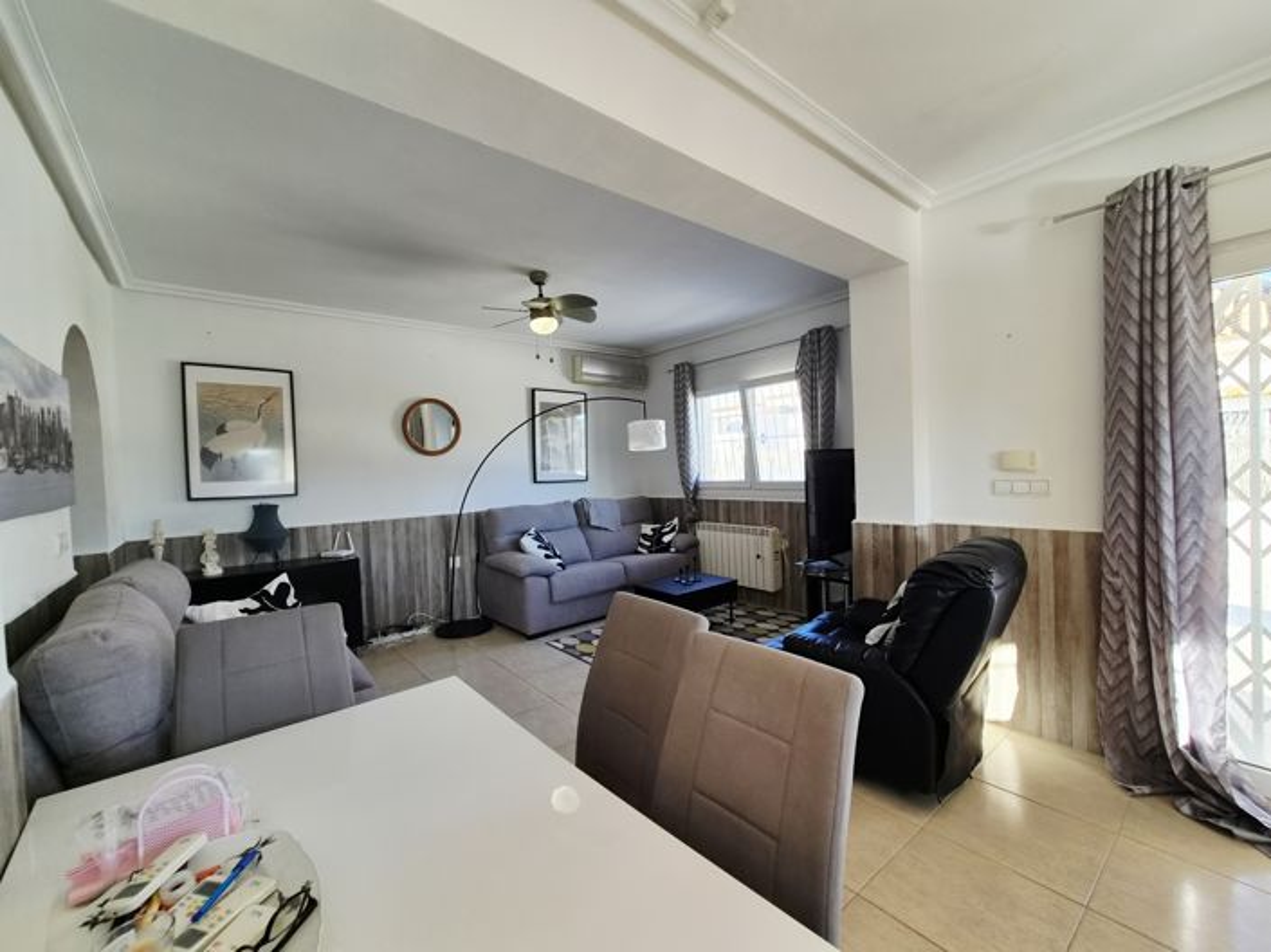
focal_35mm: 13
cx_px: 636
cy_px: 476
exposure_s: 1/100
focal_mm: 2.2
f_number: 2.2
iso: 50
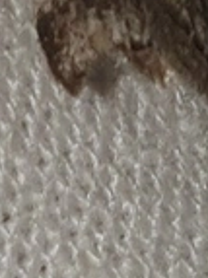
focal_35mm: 116
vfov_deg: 15.2
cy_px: -183
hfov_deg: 12.6
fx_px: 931
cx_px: 199
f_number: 2.4
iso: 50
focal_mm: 4.3
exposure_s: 1/1093
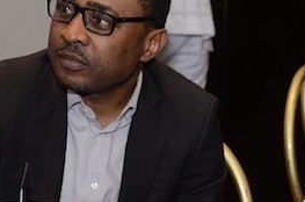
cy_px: 129
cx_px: 328
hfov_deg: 14.3
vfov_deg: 9.7
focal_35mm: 141
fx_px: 1192
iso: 1600
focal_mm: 38
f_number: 4.5
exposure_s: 1/100
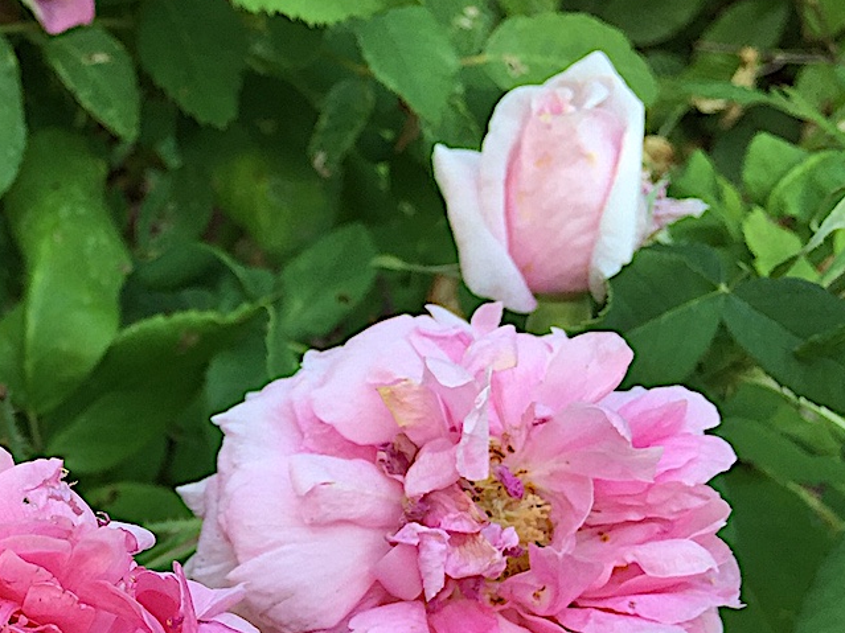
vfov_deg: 23.9
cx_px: 52
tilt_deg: -46.5
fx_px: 1440
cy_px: 603
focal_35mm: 59
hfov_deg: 30.9
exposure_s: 1/50
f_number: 2.2
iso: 32
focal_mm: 4.15
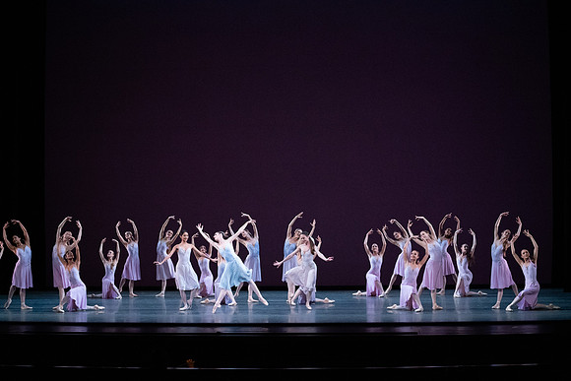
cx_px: 286
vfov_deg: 19.5
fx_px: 1110
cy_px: 190
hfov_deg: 28.8
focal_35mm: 70
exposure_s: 1/400
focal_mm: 70
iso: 12800
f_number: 9
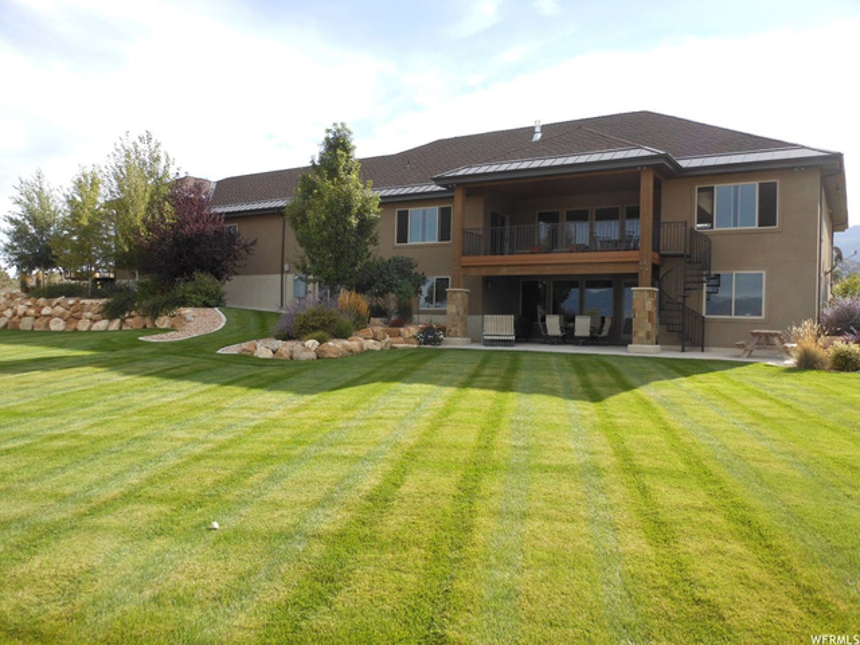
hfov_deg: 63.4
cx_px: 430
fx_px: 696
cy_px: 322
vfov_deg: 49.7
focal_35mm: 28
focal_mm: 5
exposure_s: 1/320
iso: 80
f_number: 3.7
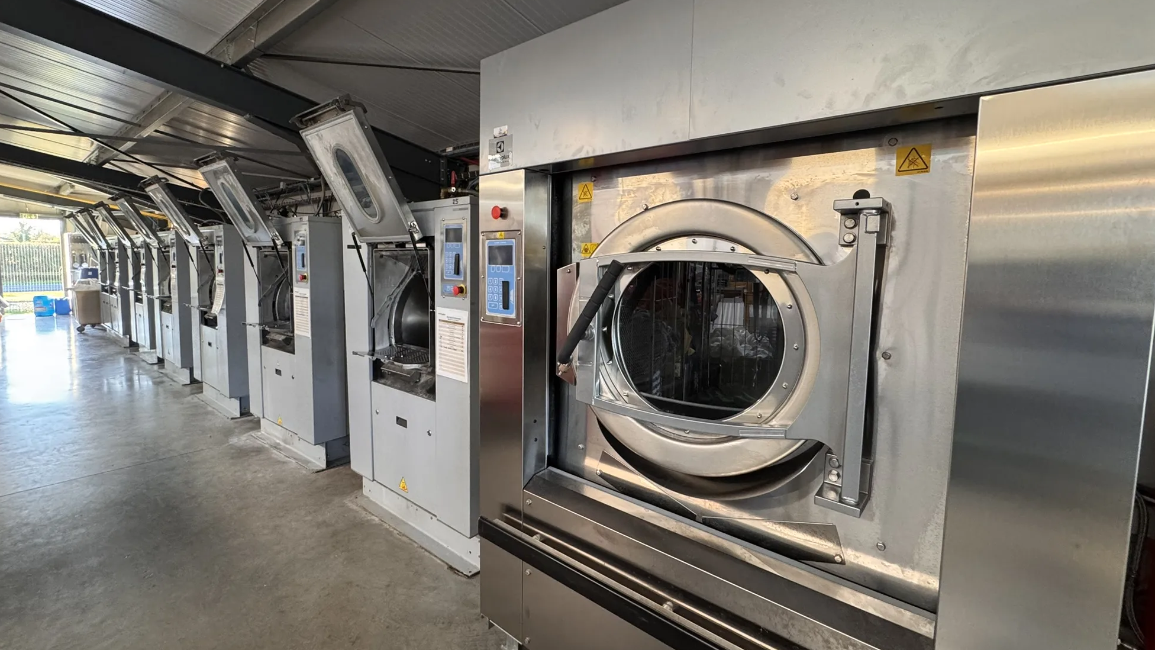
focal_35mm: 16
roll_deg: -0.4
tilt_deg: -4.8
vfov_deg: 67.0
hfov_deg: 99.4
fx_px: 490
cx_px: 566
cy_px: 304
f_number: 2.2
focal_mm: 2.22
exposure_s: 1/60
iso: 400
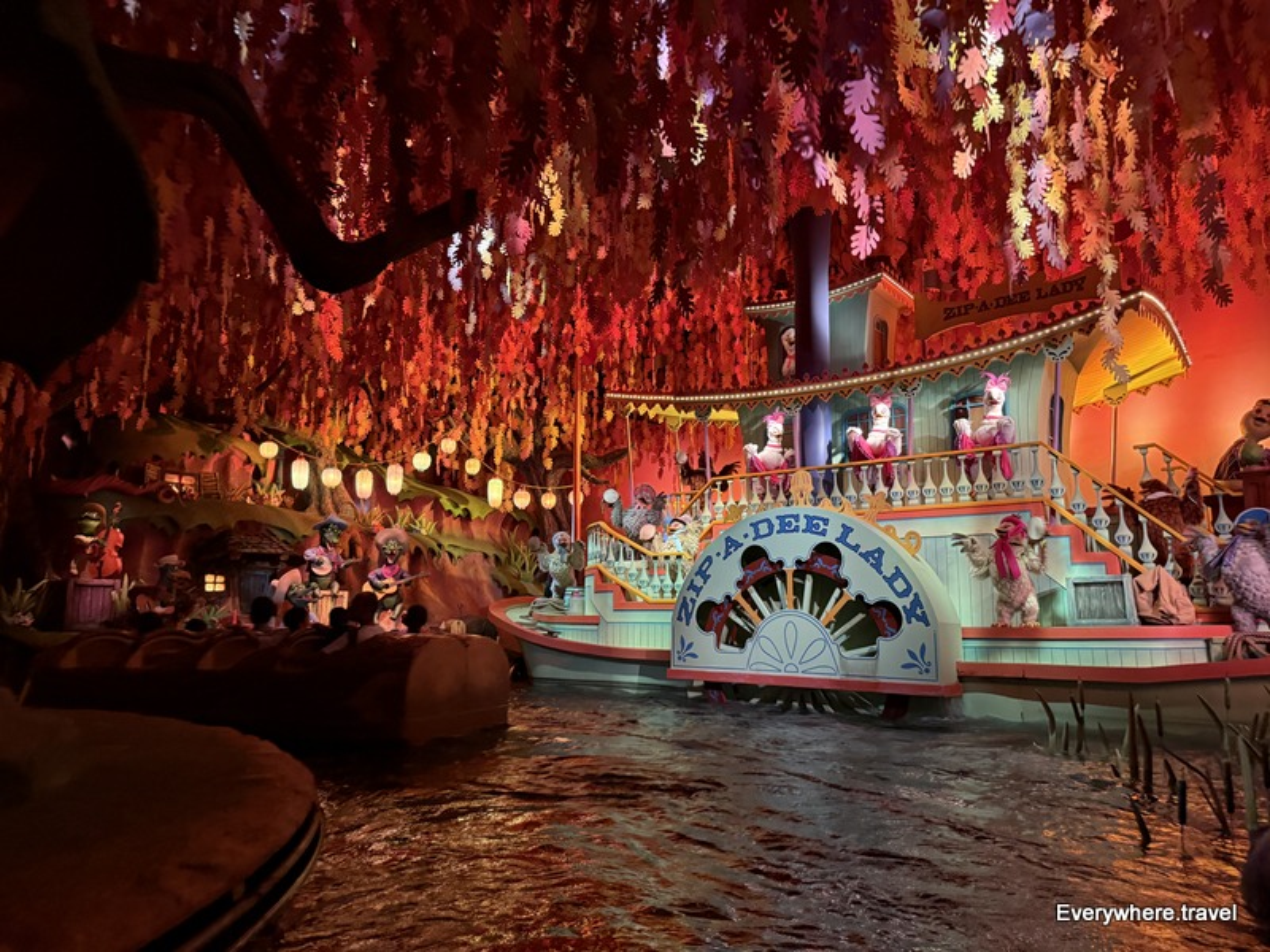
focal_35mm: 24
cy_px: 476
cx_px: 635
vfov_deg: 56.8
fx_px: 881
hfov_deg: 71.6
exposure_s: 1/33
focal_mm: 6.76
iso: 640
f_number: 1.78
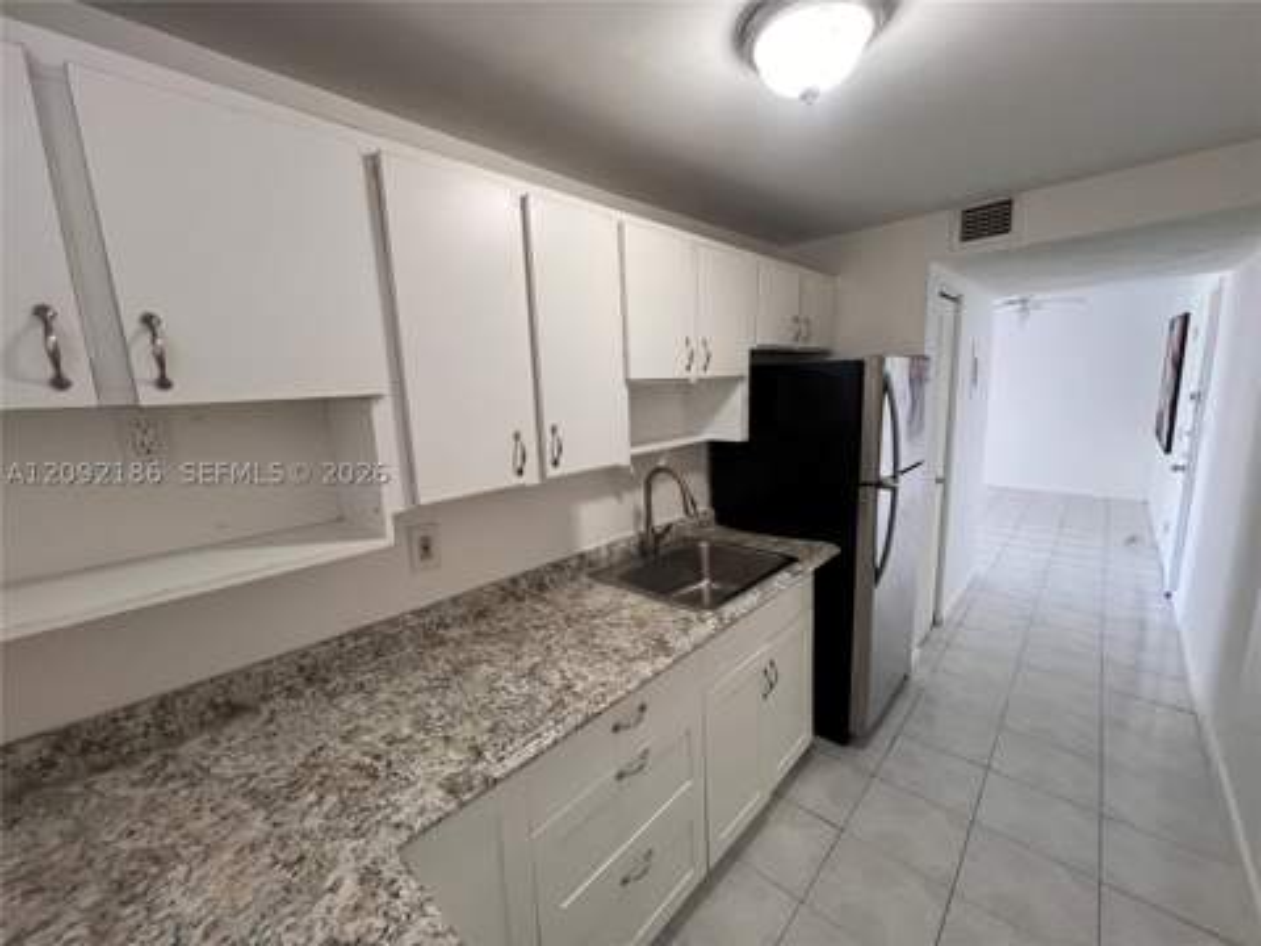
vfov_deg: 89.9
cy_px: 473
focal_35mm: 13
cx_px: 630
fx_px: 474
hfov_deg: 106.2
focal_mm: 1.57
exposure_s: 1/120
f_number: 1.8
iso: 250
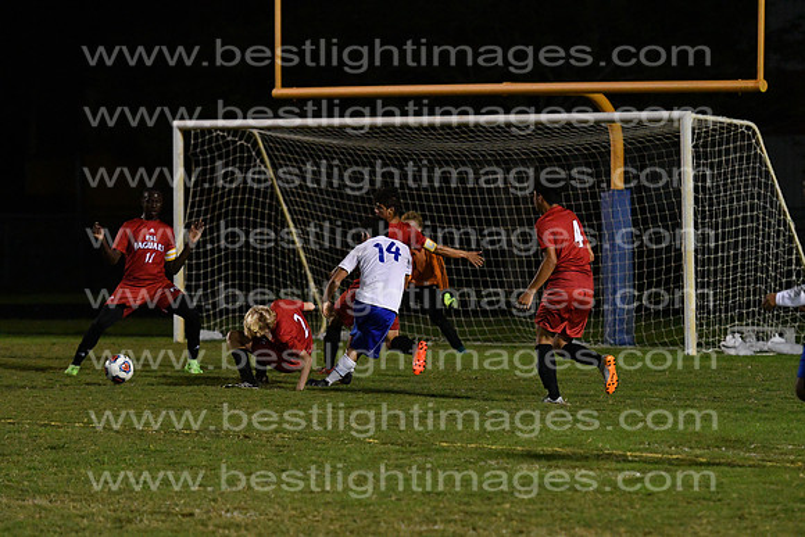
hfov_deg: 10.2
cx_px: 402
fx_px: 4529
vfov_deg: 6.8
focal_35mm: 202
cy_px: 268
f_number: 4
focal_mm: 135
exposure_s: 1/1000
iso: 6400
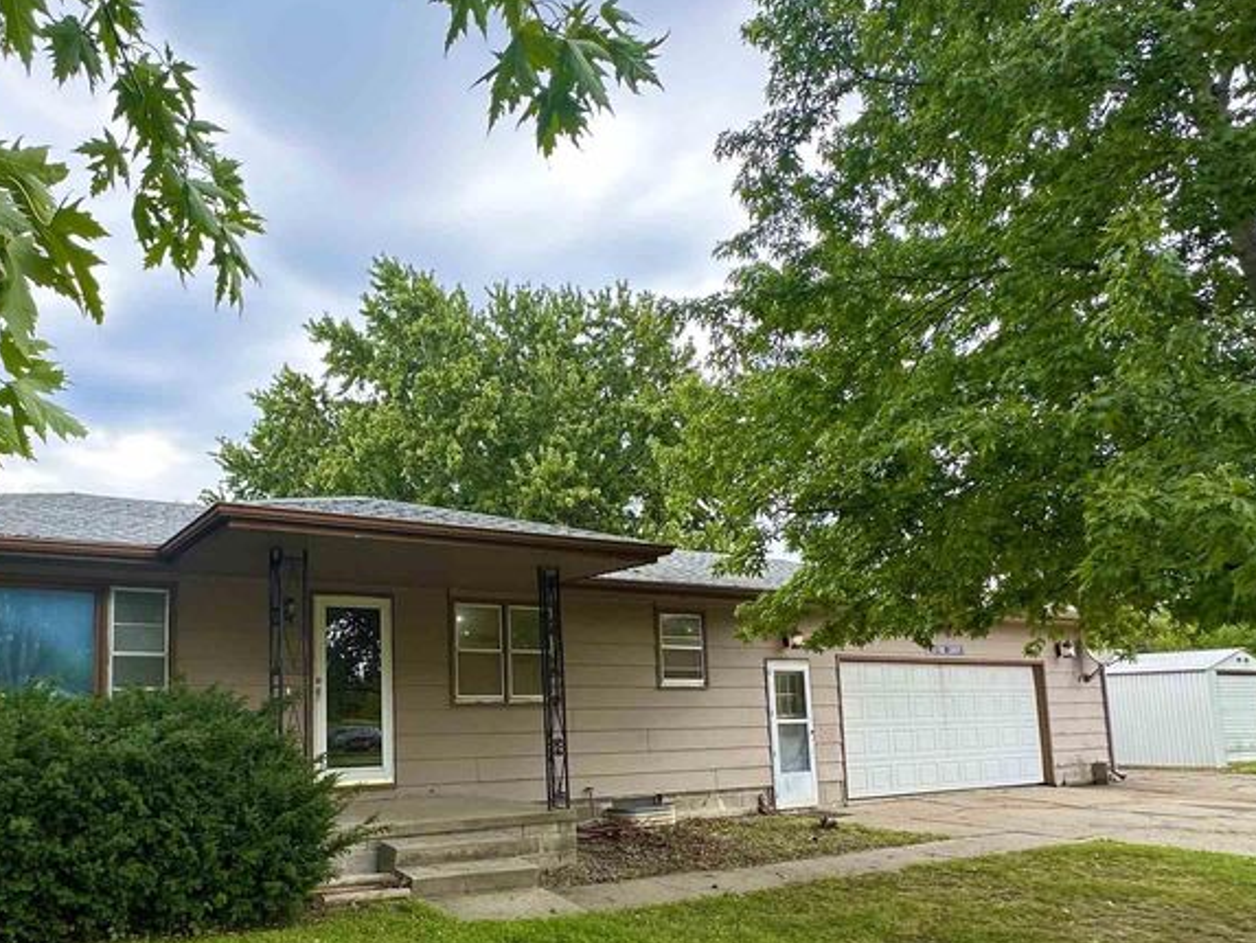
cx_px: 390
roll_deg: +0.5
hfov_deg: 66.9
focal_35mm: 25
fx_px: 907
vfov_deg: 54.1
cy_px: 605
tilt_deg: +7.0
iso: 40
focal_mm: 2.22
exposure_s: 1/208
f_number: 2.2
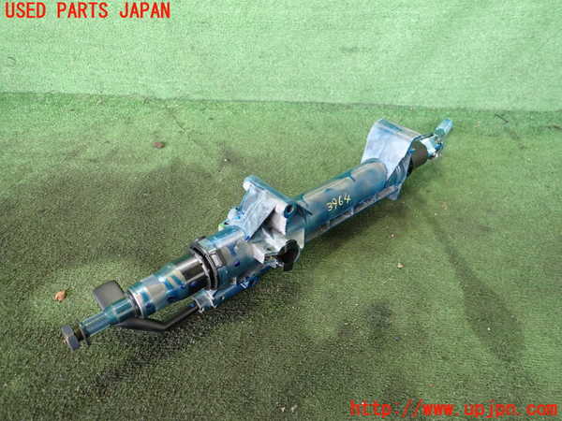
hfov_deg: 69.4
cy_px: 210
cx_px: 281
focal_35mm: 25
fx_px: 406
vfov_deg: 54.9
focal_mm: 4.5
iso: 400
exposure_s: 1/30
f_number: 2
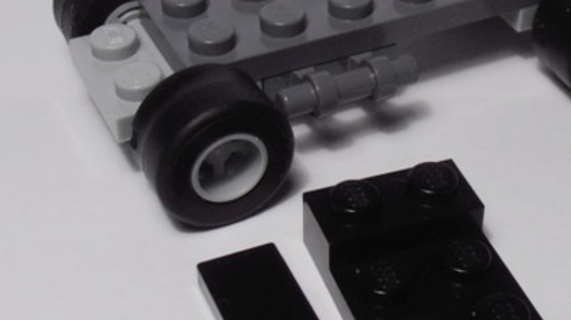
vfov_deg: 14.0
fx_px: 1302
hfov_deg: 24.5
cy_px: 168
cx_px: 413
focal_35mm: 86
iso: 80
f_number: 3.9
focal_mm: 6.61
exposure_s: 1/80
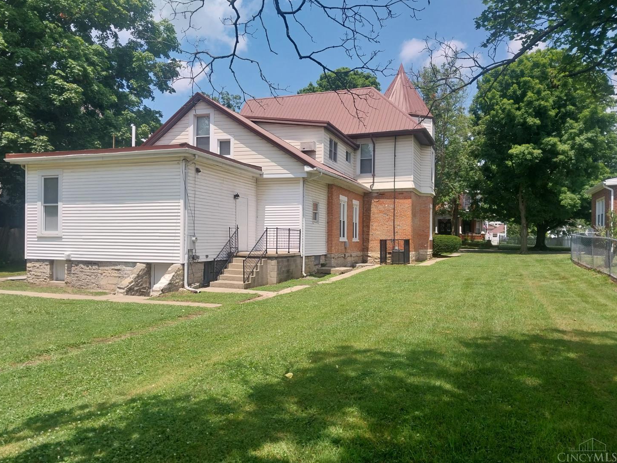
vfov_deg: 51.4
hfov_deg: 65.3
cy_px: 232
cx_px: 303
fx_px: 481
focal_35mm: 27
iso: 20
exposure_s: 1/656
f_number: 1.8
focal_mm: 4
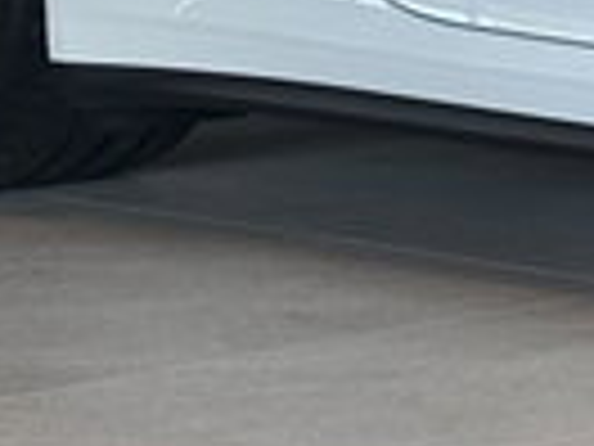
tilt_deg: -2.5
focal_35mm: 280
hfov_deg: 6.8
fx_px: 4805
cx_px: 1328
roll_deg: +0.2
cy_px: -360
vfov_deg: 5.2
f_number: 1.78
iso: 64
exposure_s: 1/121
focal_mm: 6.86
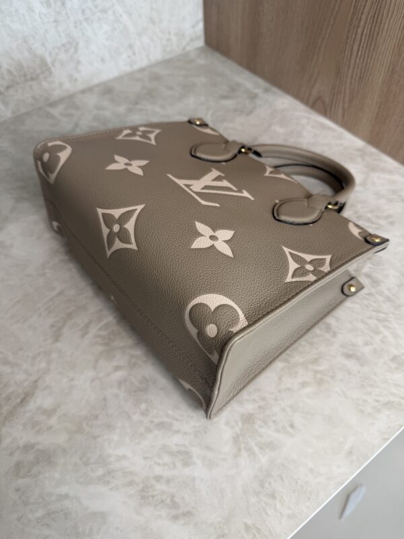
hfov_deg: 56.8
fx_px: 373
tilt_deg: -52.8
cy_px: 270
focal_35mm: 24
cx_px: 202
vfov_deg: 71.6
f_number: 1.78
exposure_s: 1/125
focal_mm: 6.76
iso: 50
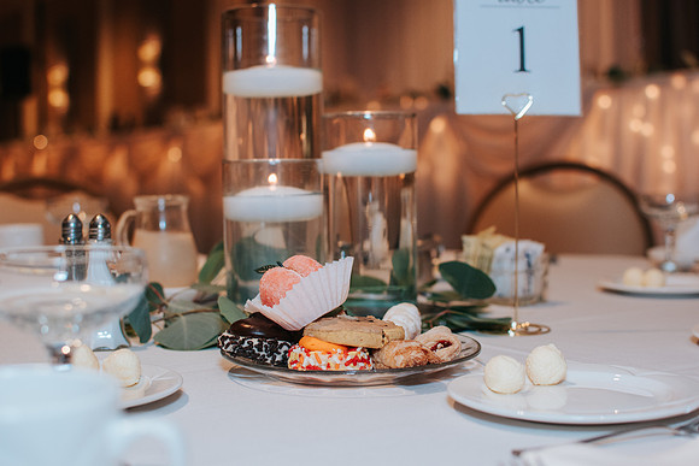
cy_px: 233
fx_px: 1020
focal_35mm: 52
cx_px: 350
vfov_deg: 25.8
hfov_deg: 37.8
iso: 800
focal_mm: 35
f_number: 3.2
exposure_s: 1/200
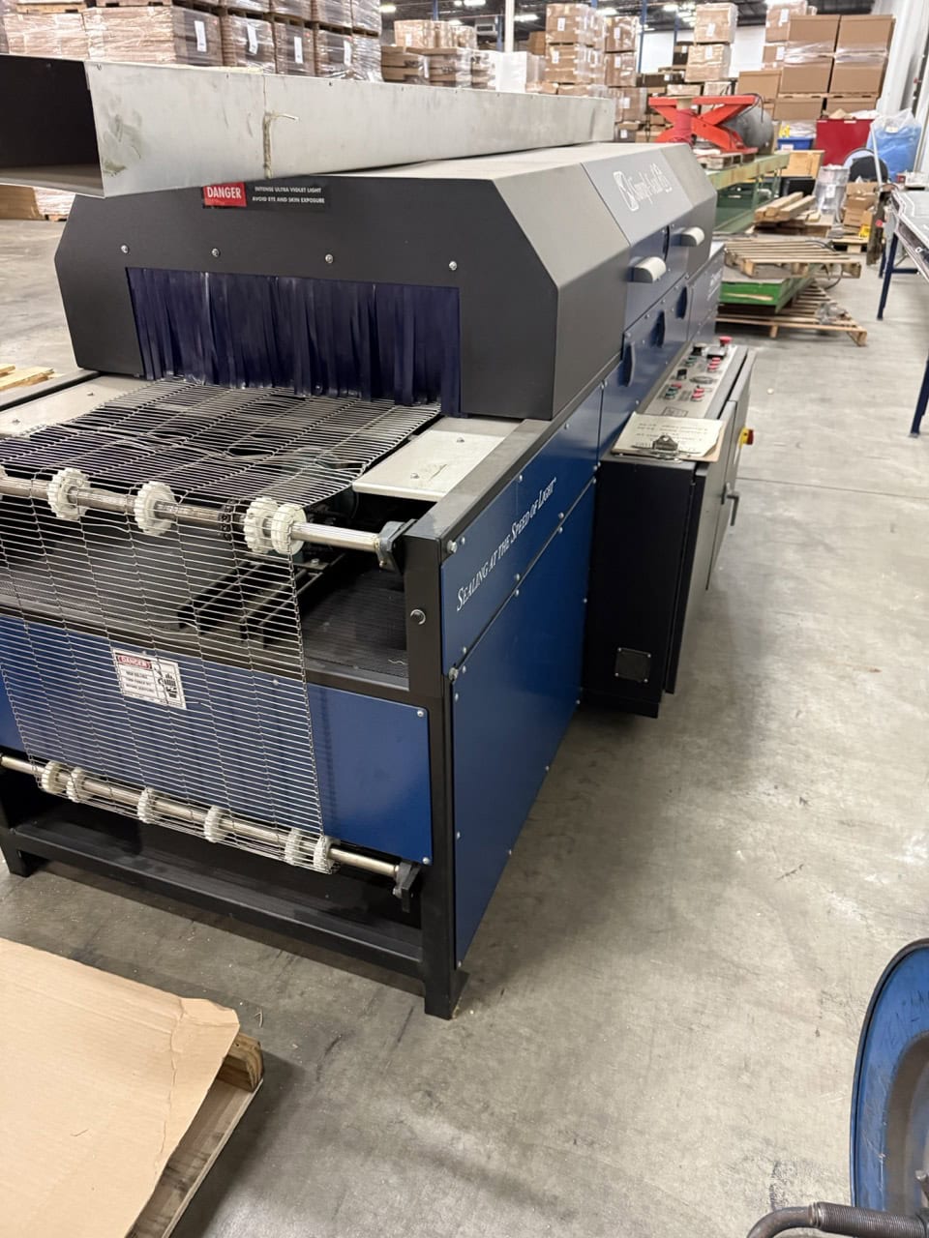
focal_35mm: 24
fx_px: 859
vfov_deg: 71.6
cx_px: 464
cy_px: 619
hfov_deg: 56.8
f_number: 1.8
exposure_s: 1/60
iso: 640
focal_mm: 6.8
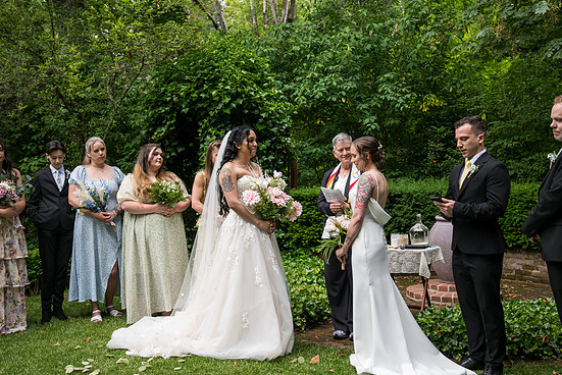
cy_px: 188
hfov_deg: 48.4
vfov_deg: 33.4
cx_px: 290
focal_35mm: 40
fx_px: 625
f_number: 3.5
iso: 320
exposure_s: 1/400
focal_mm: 38
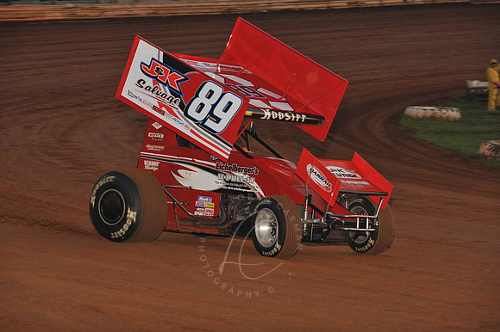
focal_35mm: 145
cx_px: 250
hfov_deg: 14.2
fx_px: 2013
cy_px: 166
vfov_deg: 9.5
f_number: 7.1
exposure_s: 1/320
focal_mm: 145
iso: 800
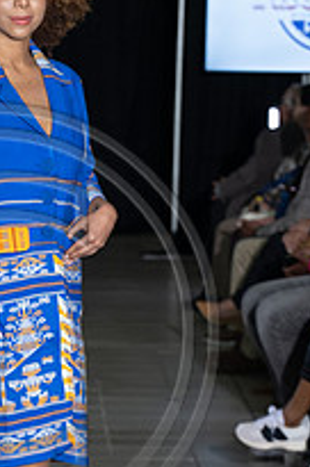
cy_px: 330
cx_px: -11
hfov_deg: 5.9
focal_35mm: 231
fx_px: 2994
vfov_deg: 8.9
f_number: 5.6
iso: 1250
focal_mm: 105
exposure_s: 1/160
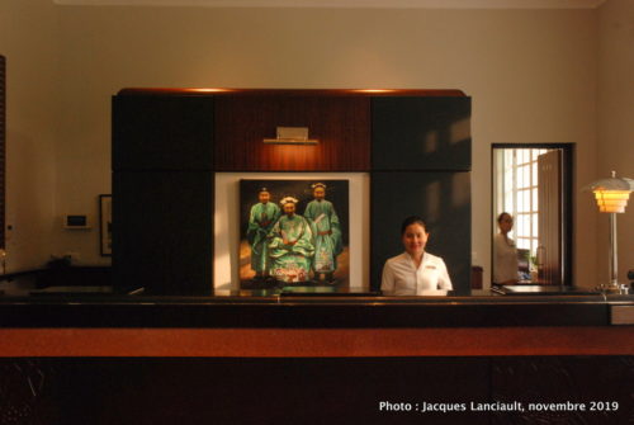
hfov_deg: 47.9
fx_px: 714
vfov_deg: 33.1
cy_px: 212
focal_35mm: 40
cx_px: 317
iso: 800
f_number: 11
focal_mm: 27
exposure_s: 1/25
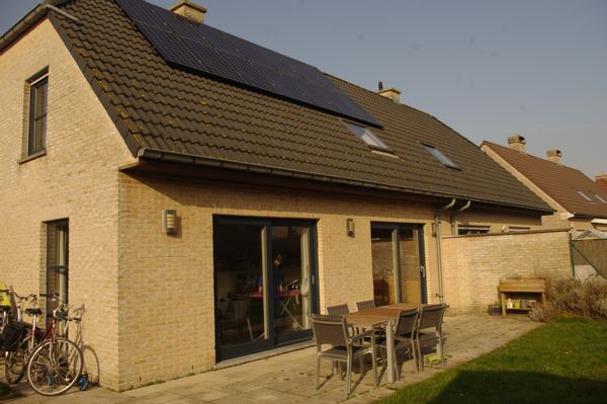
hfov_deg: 62.0
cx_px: 304
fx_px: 505
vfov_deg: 43.5
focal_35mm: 30
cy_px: 202
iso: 200
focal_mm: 20
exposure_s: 1/500
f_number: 8
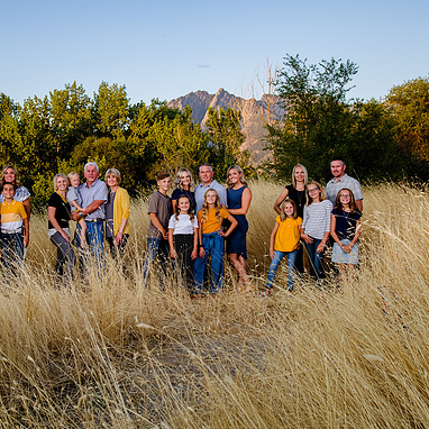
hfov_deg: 34.4
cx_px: 148
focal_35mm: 49
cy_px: 213
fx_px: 687
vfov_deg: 34.7
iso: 800
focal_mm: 38
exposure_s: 1/250
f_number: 10
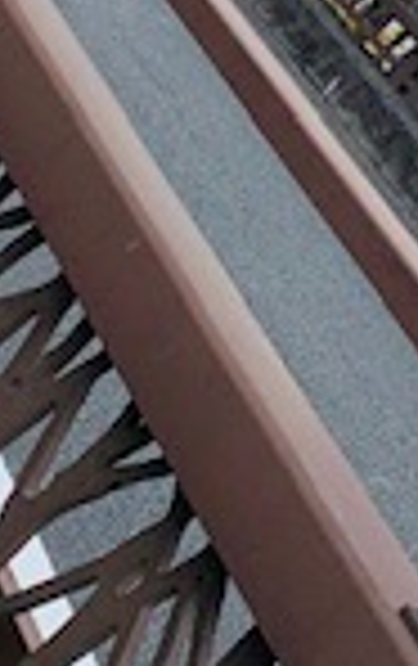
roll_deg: -44.7
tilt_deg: -3.4
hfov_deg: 11.0
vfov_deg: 16.4
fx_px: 2161
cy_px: -252
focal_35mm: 119
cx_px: 189
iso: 25
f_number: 1.8
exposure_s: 1/1136
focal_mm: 4.25
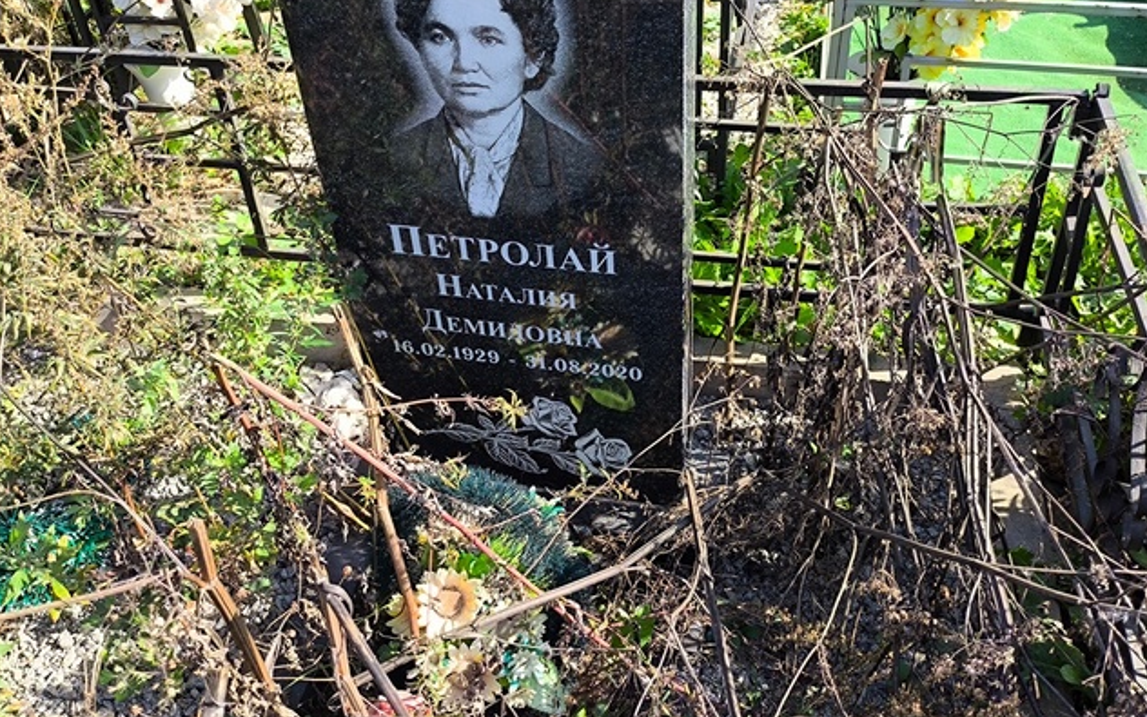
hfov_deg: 30.6
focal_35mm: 67
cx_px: 582
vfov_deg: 19.4
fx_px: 2094
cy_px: 278
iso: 50
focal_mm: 4.71
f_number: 1.7
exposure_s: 1/519
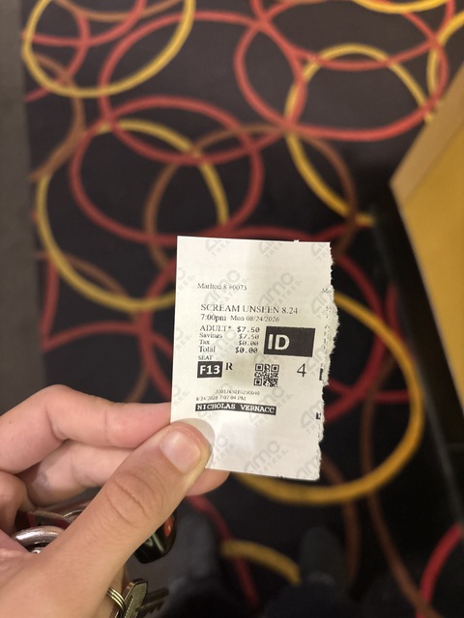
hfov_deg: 53.1
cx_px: 232
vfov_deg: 67.3
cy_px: 309
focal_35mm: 26
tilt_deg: -72.8
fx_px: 465
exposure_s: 1/40
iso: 400
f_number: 1.6
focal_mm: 5.96
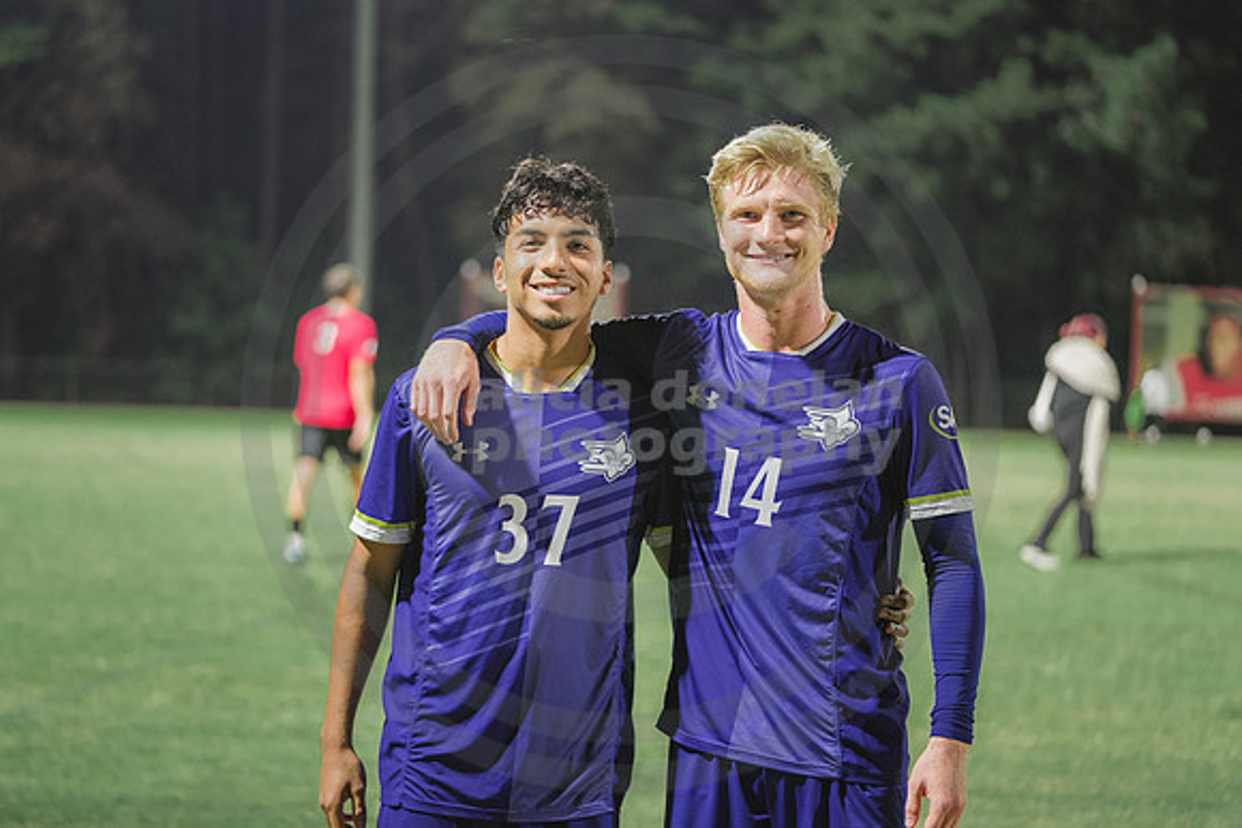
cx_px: 621
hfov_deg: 22.6
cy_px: 414
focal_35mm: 90
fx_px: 3106
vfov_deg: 15.2
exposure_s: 1/100
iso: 2000
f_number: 3.2
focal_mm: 90
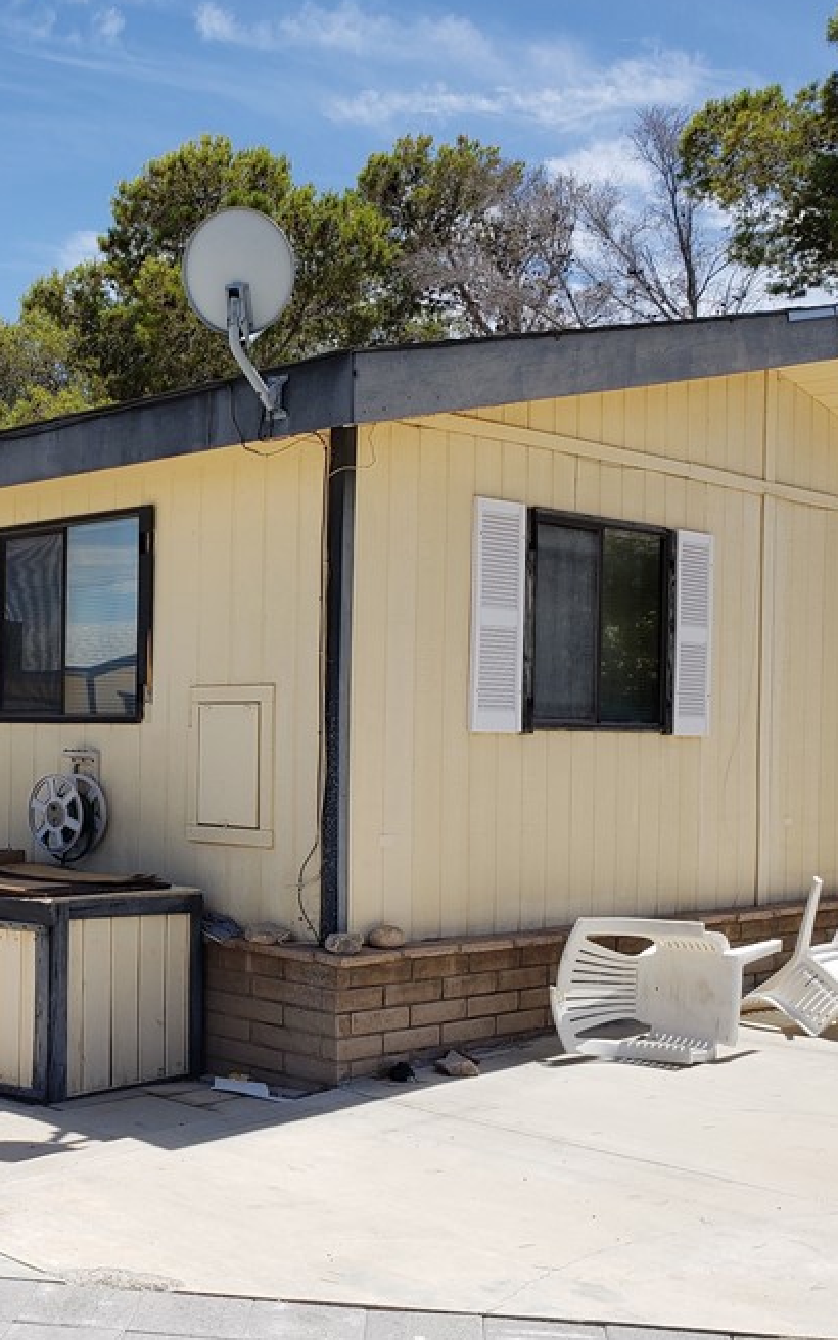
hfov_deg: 28.4
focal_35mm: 43
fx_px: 1571
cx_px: 45
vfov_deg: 46.2
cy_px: 723
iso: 50
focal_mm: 4.3
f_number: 2.4
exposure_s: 1/1680
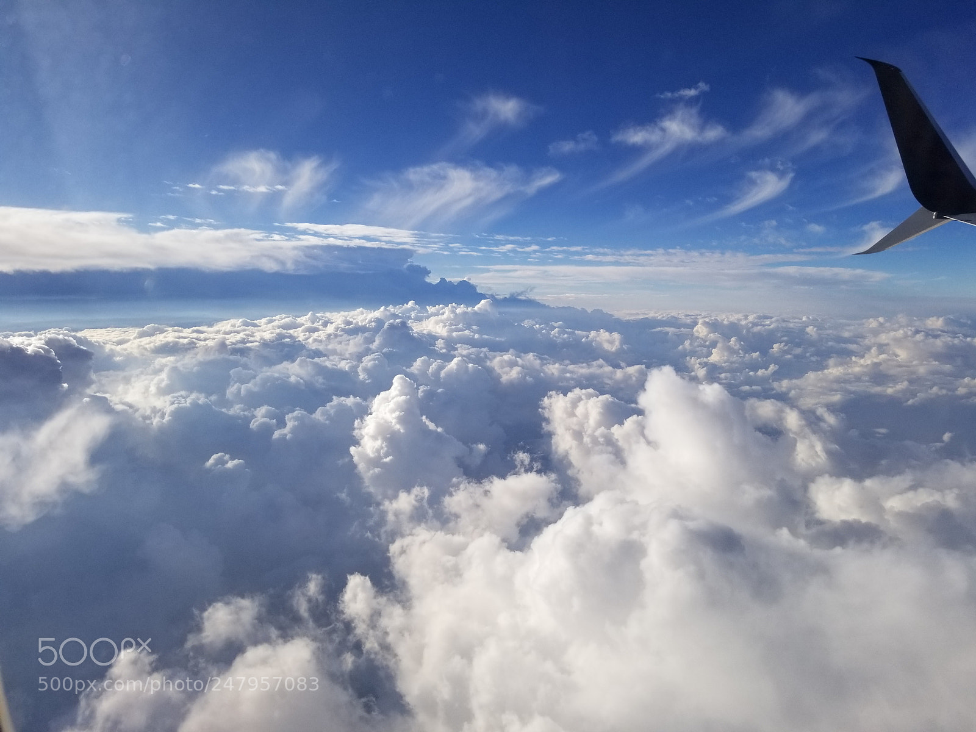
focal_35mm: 26
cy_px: 366
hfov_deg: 67.3
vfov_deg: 53.1
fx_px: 733
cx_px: 488
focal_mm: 4.25
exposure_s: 1/3096
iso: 50
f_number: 1.7
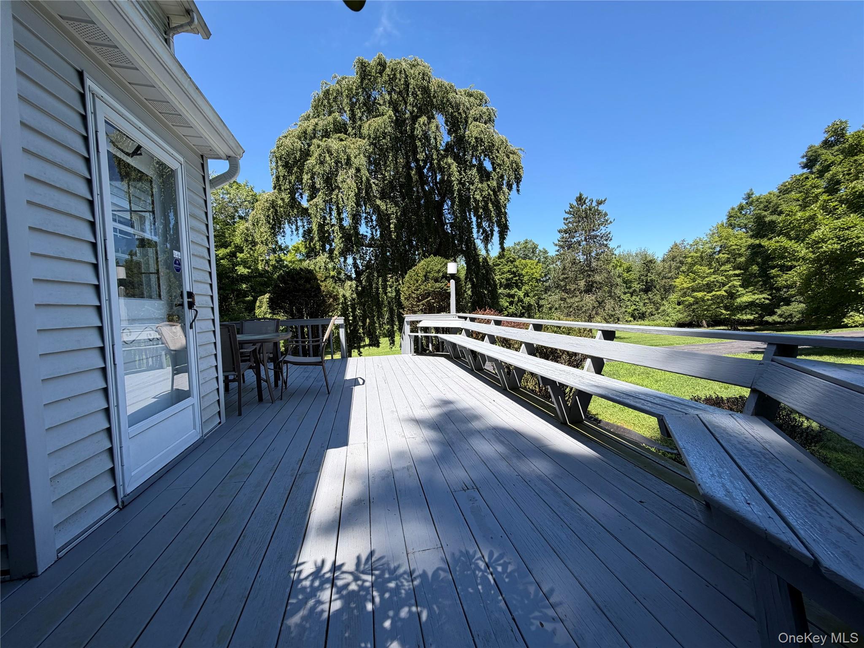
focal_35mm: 14
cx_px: 432
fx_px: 349
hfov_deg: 102.1
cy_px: 324
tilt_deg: -3.7
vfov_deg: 85.7
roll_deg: +2.7
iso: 40
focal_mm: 2.22
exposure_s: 1/658
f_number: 2.2
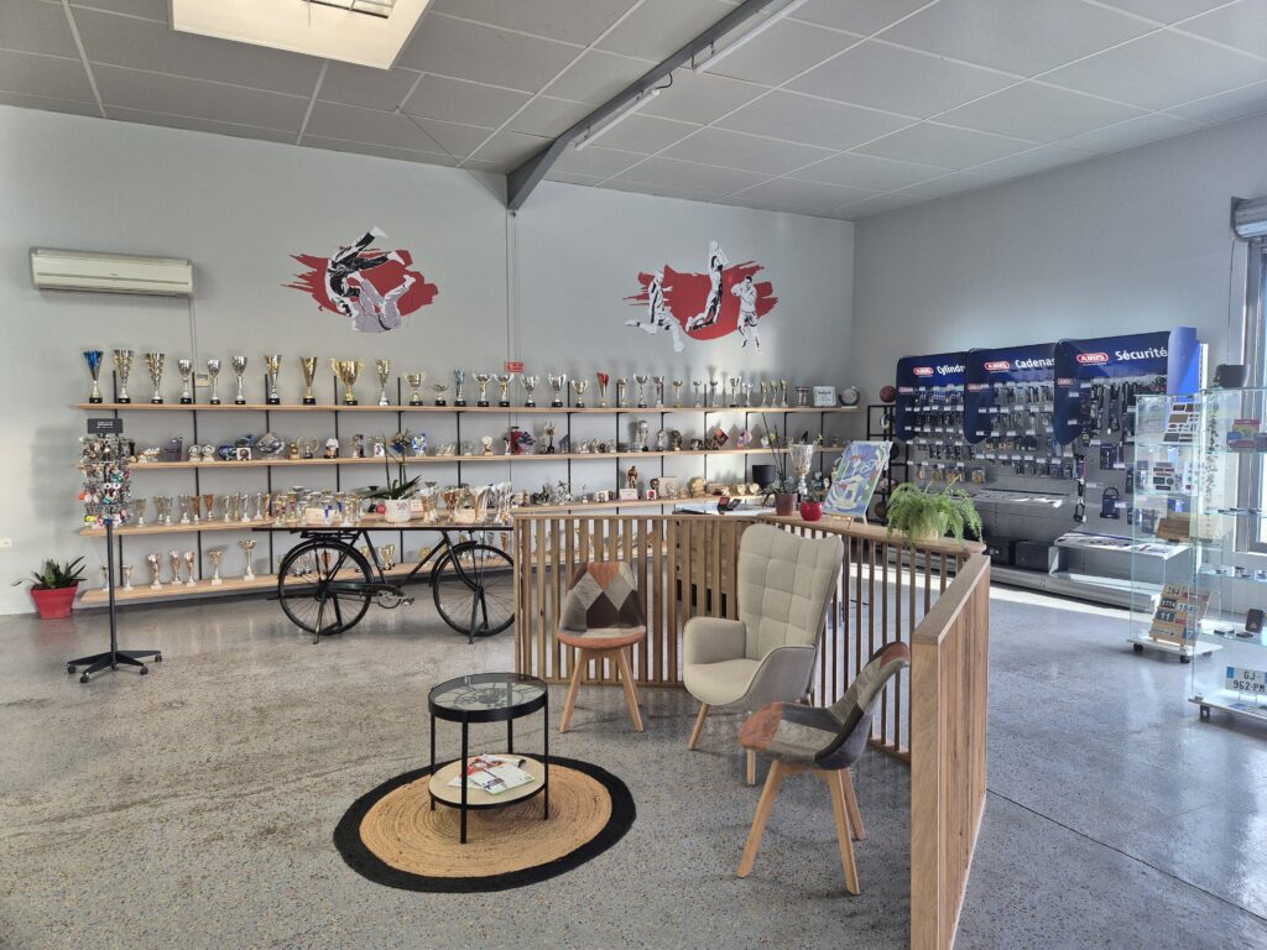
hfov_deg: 73.9
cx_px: 634
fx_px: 842
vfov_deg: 58.9
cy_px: 475
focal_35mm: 23
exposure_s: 1/100
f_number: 1.8
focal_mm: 5.4
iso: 80
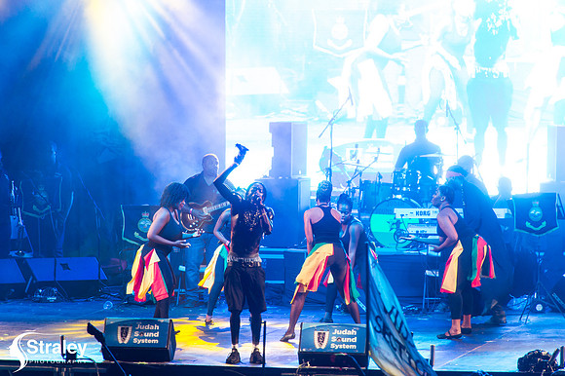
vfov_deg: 4.0
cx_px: 282
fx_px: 5333
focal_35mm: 340
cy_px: 188
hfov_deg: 6.1
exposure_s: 1/200
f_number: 5.6
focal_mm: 340
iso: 3200
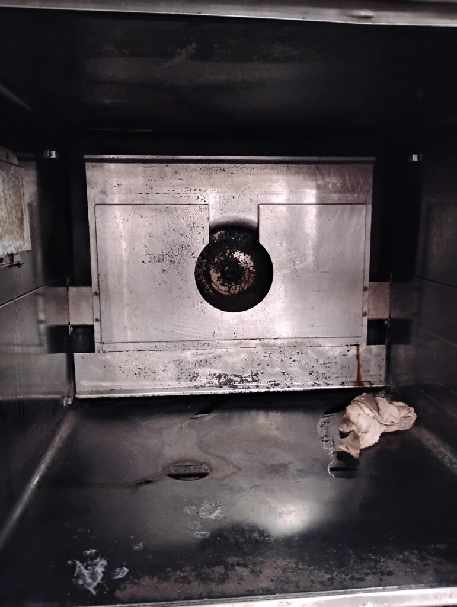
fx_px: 492
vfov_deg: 63.4
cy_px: 304
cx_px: 228
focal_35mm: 28
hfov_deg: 49.9
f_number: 1.8
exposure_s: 1/20
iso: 3338
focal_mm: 4.26
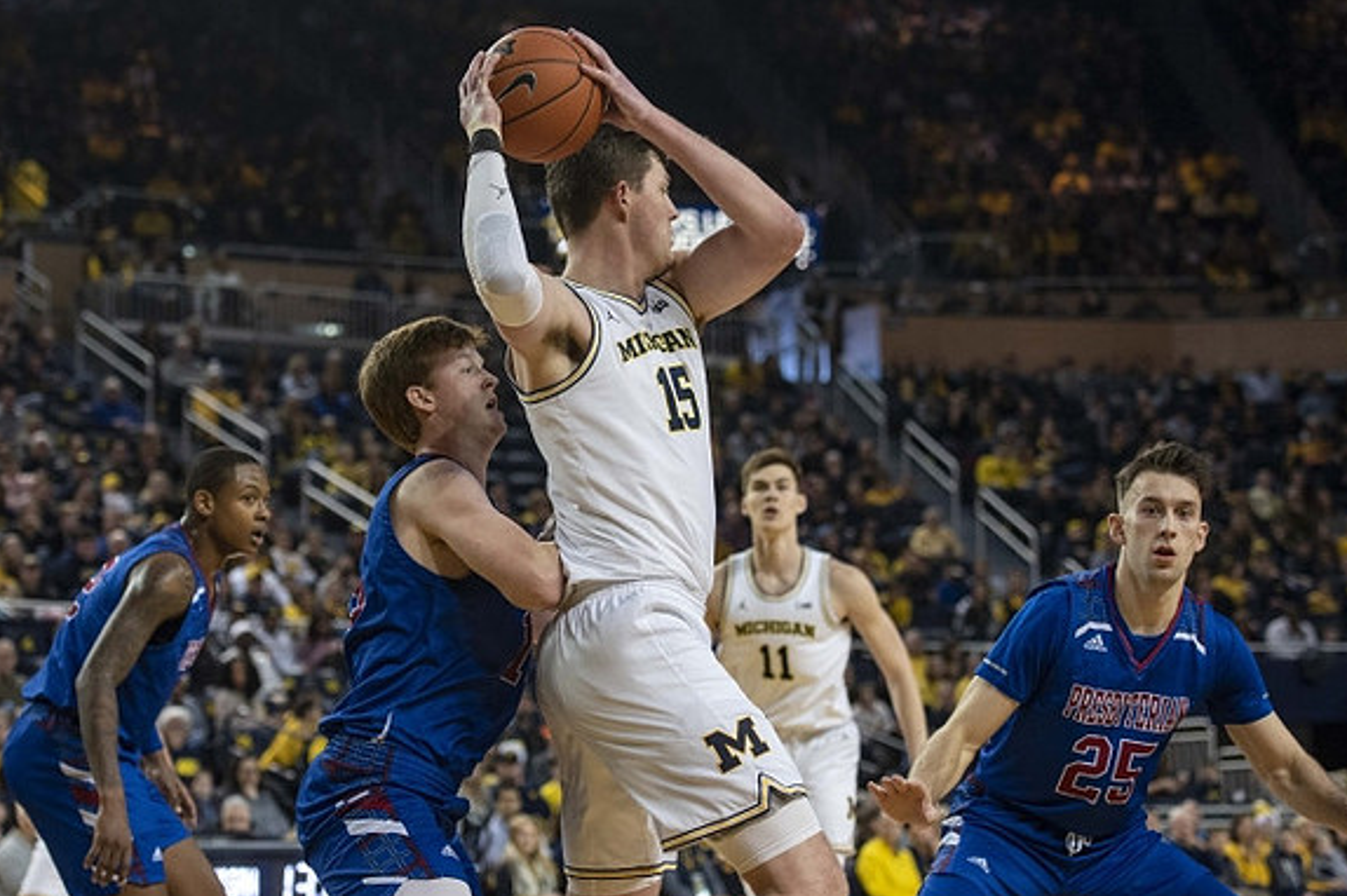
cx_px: 568
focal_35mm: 99
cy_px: 410
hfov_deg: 20.6
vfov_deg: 13.8
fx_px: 3702
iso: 1250
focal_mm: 70
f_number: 2.8
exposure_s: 1/1000
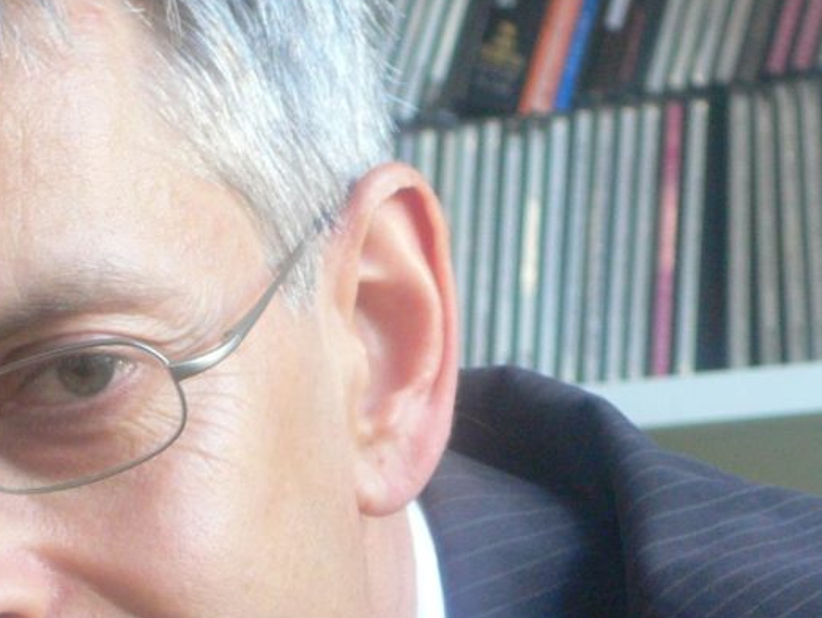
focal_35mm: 204
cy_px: 435
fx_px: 4846
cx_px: 255
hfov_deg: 9.7
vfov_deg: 7.3
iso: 200
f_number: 4.5
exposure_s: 1/13
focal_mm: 19.2
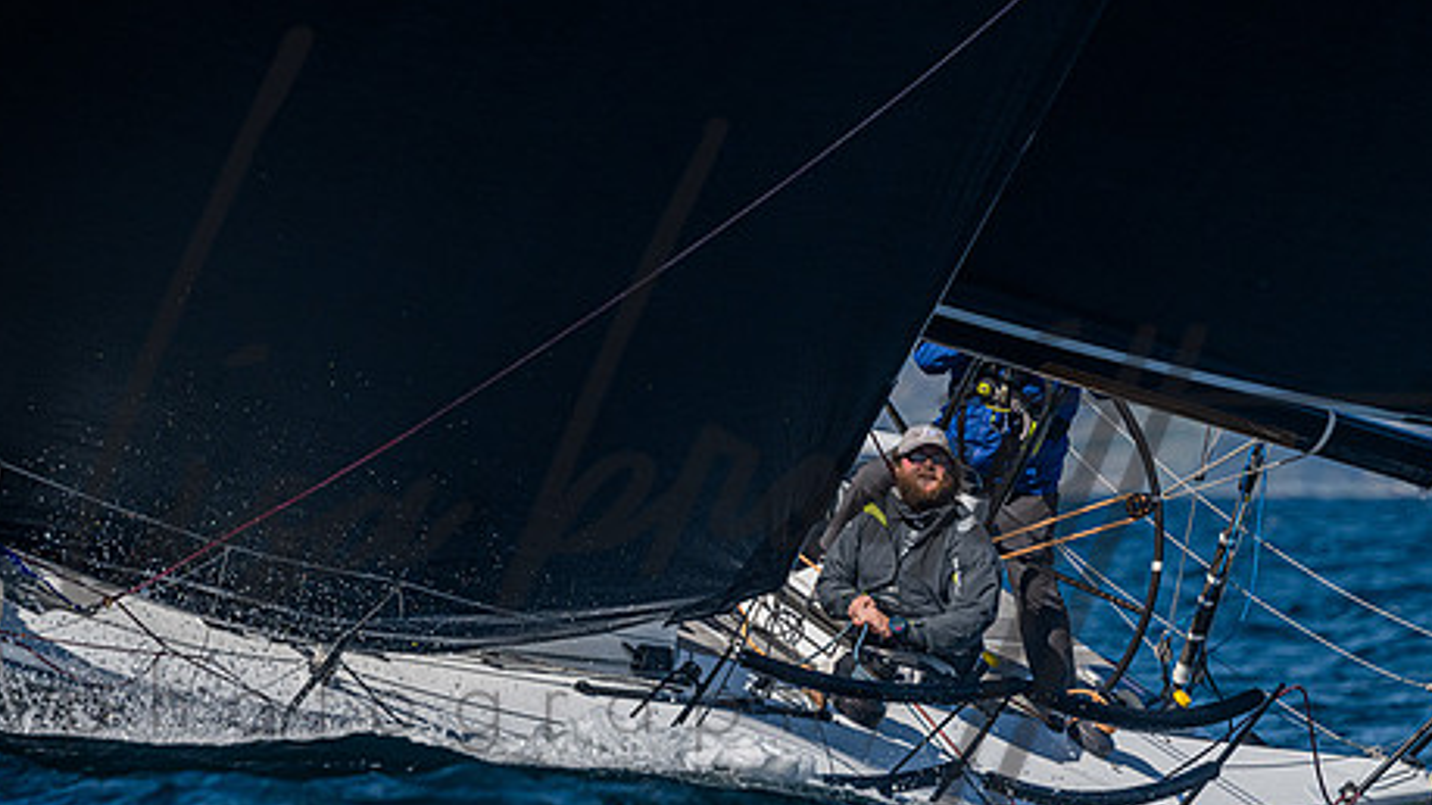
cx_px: 820
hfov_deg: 4.1
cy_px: 548
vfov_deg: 2.3
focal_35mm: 532
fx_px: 20197
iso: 400
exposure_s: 1/5000
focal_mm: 330
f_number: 6.3
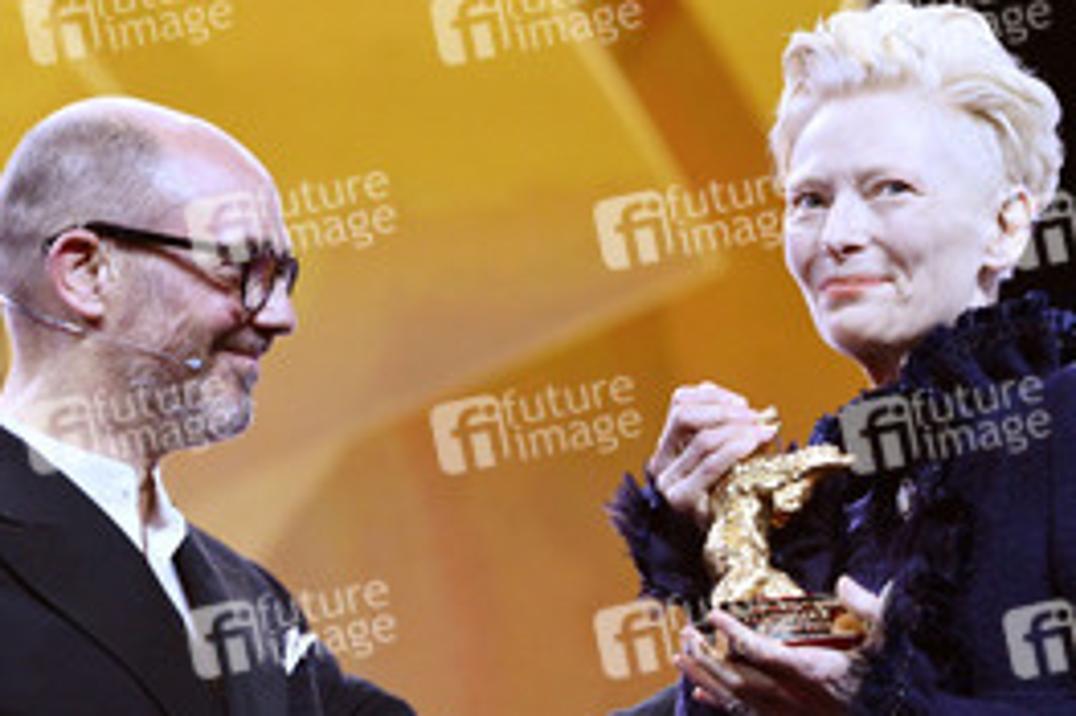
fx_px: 6153
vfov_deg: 6.7
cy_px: 528
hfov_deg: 10.0
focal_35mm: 206
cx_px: 591
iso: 5000
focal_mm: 120
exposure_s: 1/250
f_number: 4
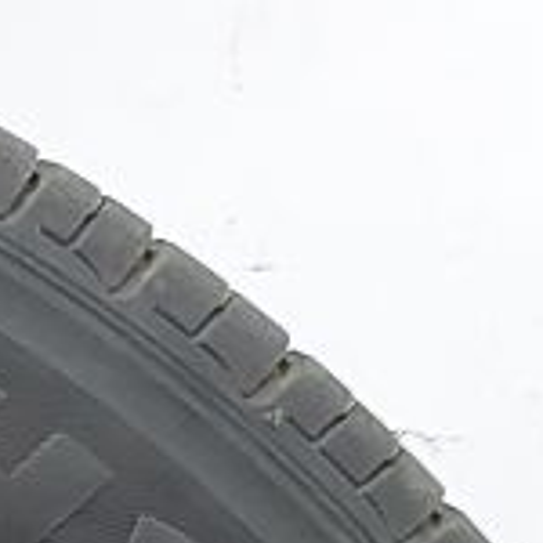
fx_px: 3478
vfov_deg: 7.7
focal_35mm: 196
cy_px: 1672
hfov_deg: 8.1
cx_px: -867
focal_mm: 5.23
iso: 250
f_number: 1.8
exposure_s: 1/33
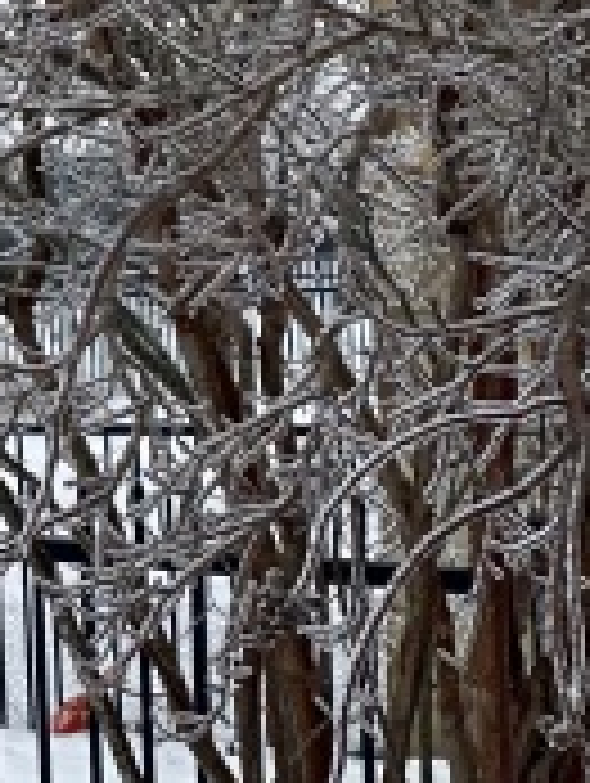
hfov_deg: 5.9
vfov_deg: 8.2
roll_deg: +0.0
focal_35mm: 239
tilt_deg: +3.7
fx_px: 5418
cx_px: -977
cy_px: -40
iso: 20
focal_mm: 6
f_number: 2
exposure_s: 1/978
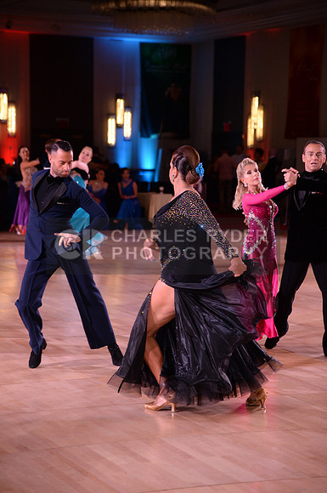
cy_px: 246
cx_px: 164
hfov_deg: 13.9
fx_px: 1339
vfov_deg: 20.8
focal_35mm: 98
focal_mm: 98
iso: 2000
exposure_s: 1/250
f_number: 4.5
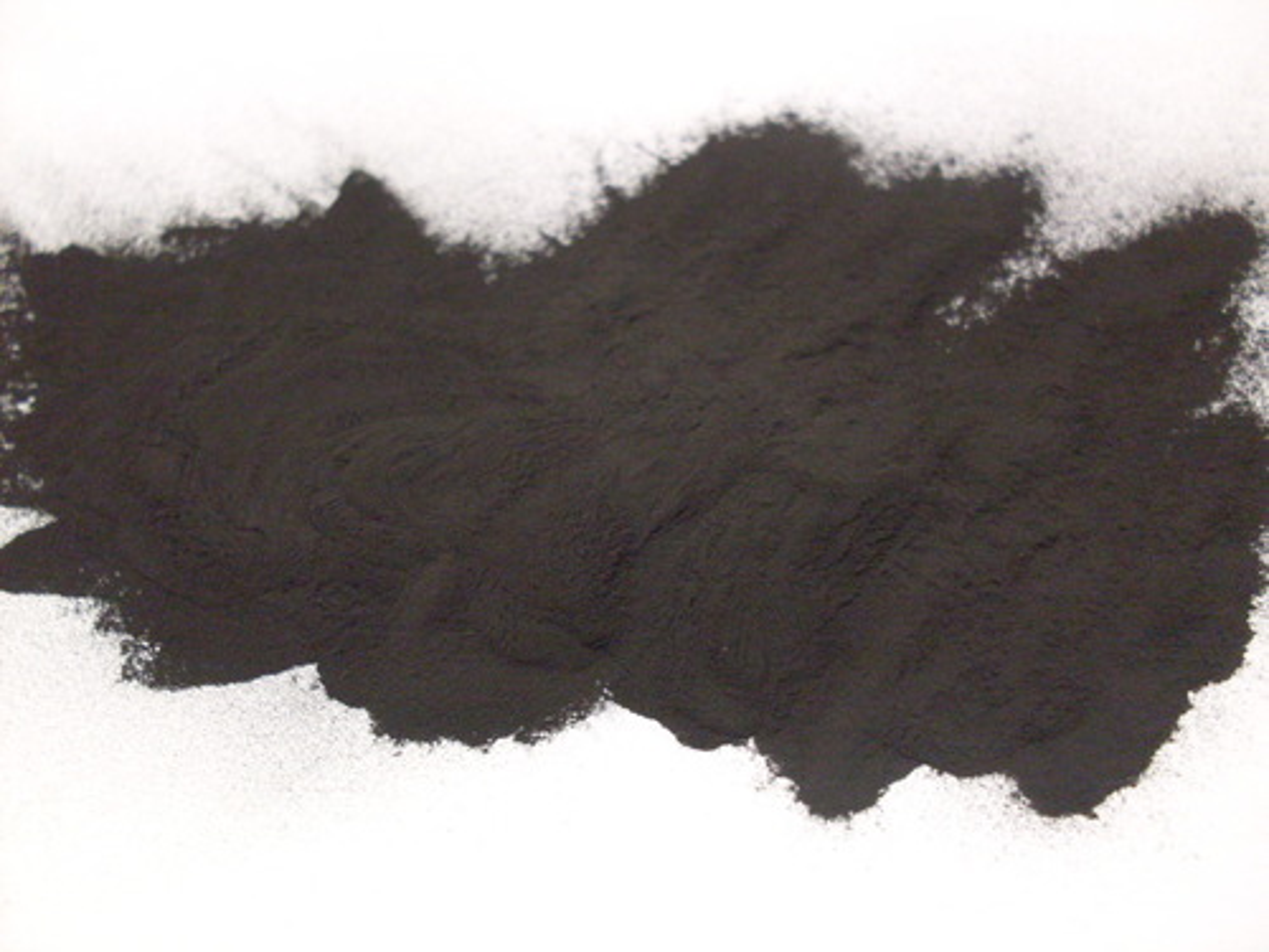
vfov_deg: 37.7
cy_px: 476
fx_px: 1393
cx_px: 634
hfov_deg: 49.0
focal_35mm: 38
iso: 200
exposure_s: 1/20
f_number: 2.8
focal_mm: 6.3
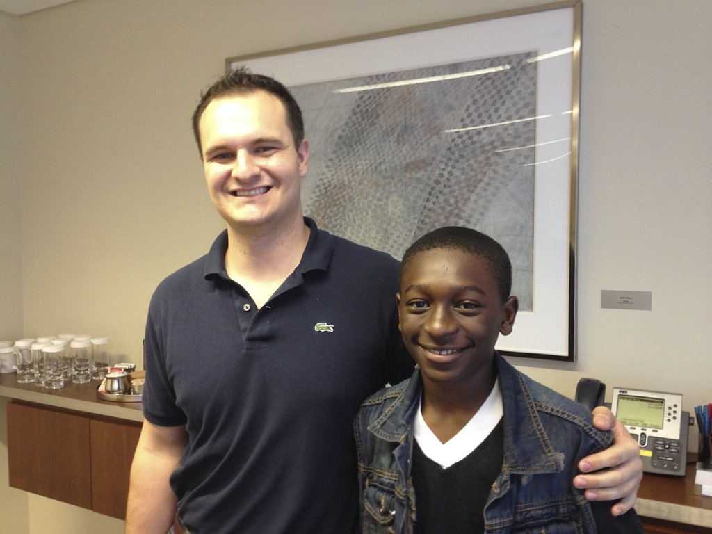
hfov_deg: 52.6
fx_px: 720
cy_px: 267
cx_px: 356
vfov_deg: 40.7
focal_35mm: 35
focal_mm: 4.28
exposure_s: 1/20
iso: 125
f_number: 2.4
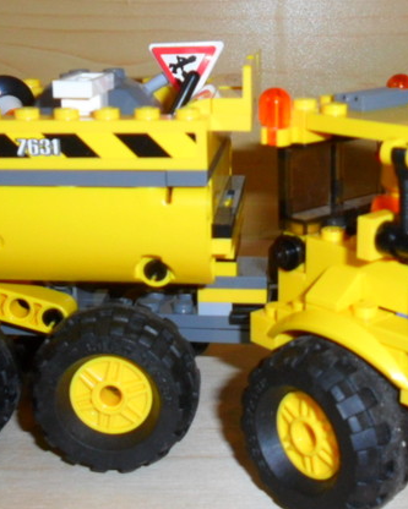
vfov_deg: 33.0
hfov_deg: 26.7
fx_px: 860
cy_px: 247
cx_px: 222
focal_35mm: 57
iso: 200
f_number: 3.5
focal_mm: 4.9
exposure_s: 1/45
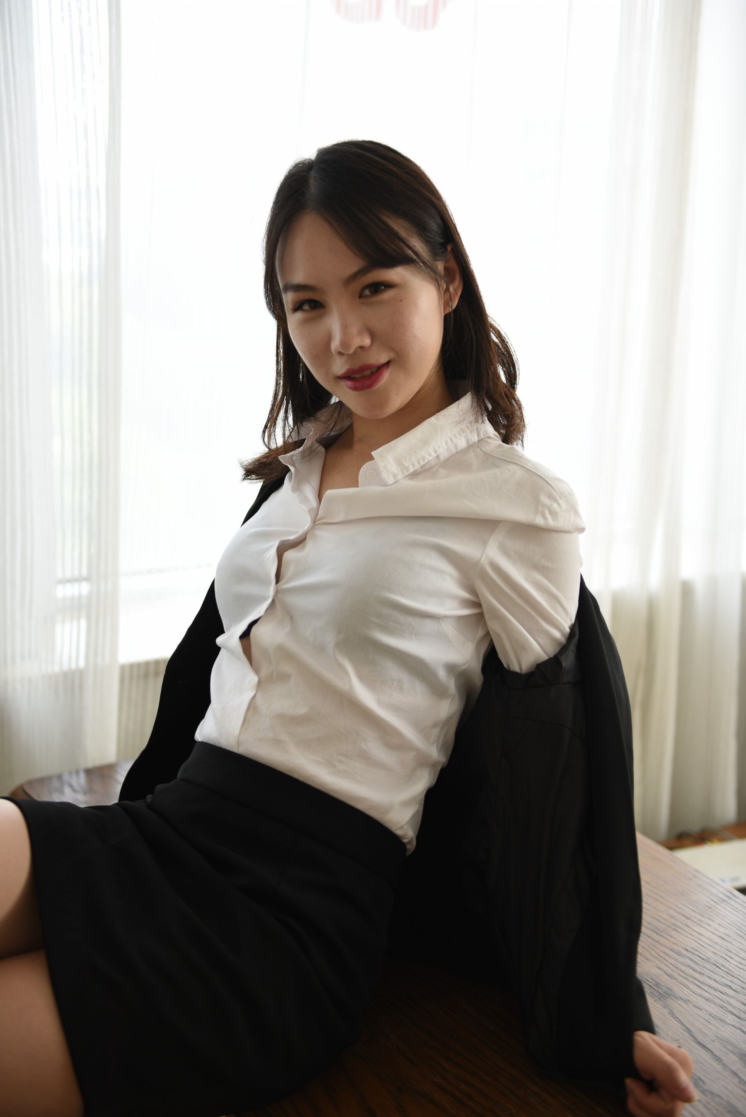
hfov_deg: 28.1
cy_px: 558
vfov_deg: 41.1
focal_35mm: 48
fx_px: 1491
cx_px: 373
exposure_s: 1/100
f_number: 2.8
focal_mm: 48
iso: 200
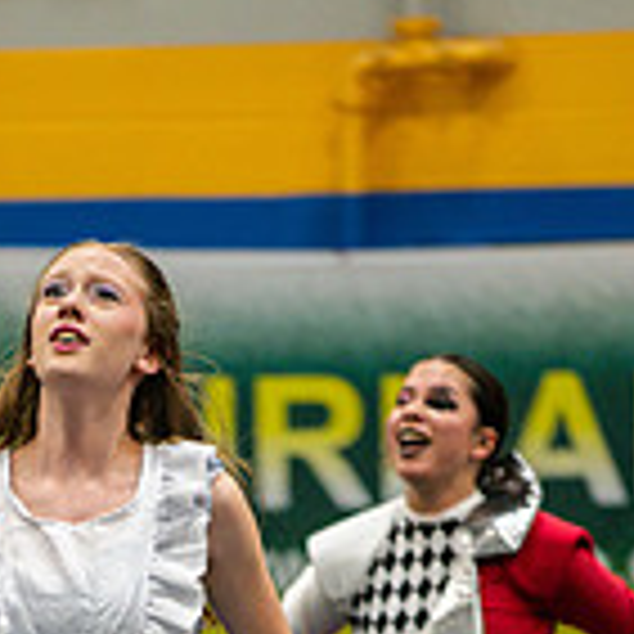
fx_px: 9843
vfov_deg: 3.7
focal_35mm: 475
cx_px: 99
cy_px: 967
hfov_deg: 3.7
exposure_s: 1/500
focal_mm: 175
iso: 3200
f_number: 4
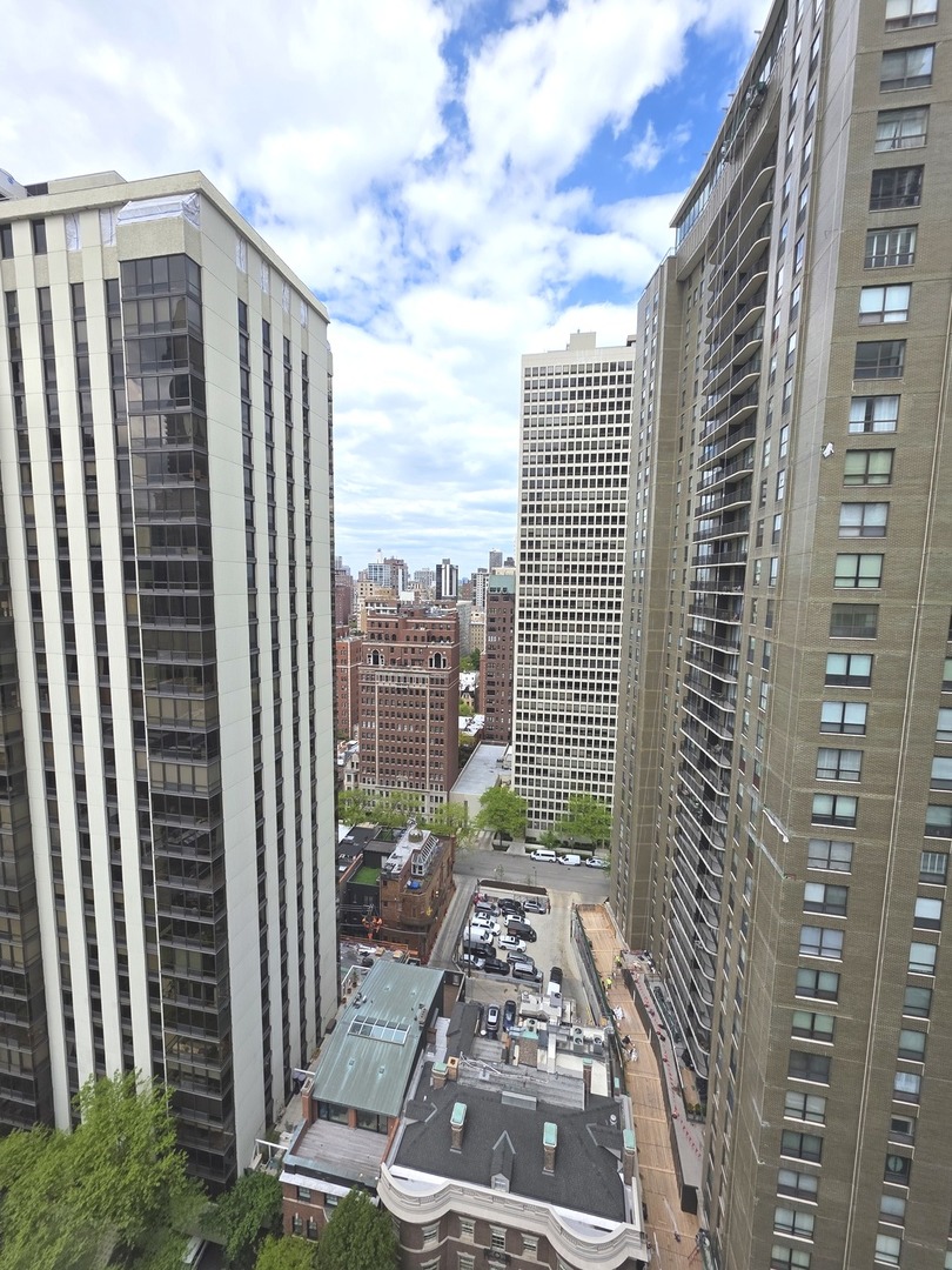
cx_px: 476
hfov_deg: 89.9
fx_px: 477
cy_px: 635
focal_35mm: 13
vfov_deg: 106.2
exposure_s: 1/1951
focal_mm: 2.2
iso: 40
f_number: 1.9
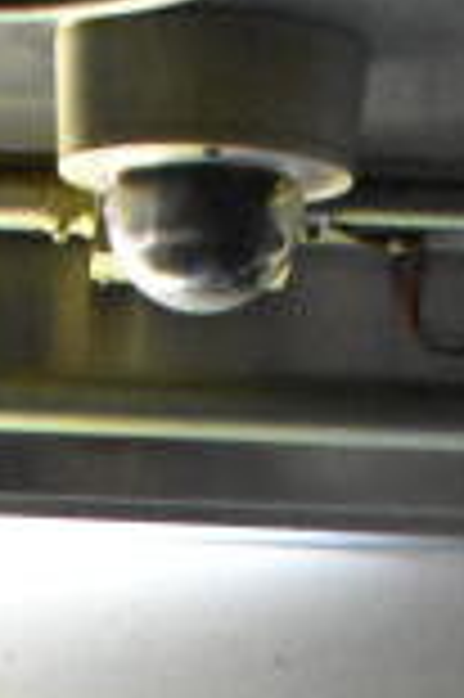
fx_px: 3952
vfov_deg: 8.9
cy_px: 1797
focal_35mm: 204
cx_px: -9
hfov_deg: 6.7
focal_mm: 23
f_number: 3.8
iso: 7200
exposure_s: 1/40
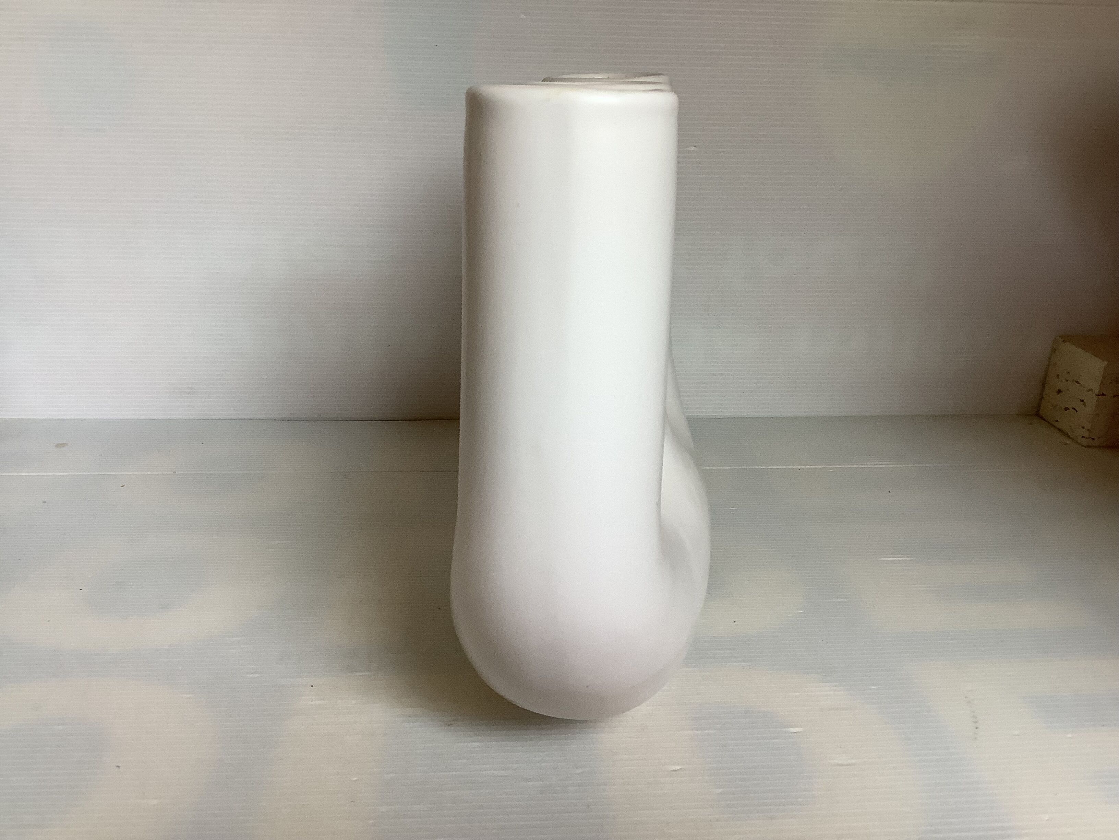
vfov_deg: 45.4
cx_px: 560
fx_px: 1002
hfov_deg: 58.4
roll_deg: -0.4
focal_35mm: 31
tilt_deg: -17.9
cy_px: 420
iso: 80
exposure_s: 1/100
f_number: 2.4
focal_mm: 3.3
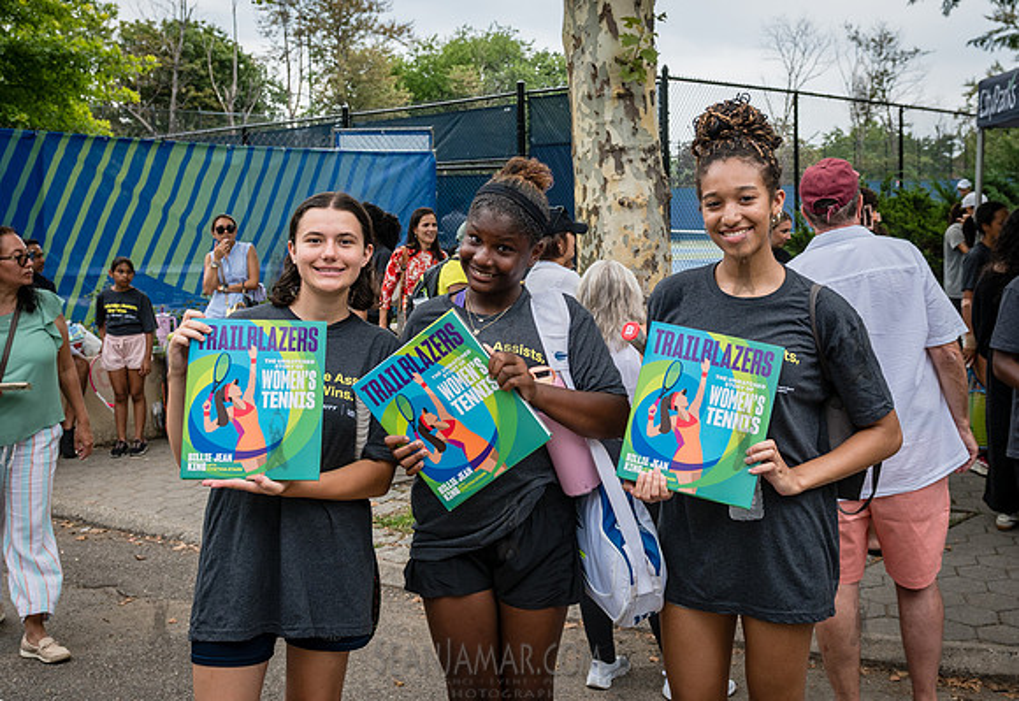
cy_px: 288
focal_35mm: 40
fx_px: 1156
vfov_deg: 33.7
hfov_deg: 47.5
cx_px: 551
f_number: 5
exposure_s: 1/500
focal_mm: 26
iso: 400
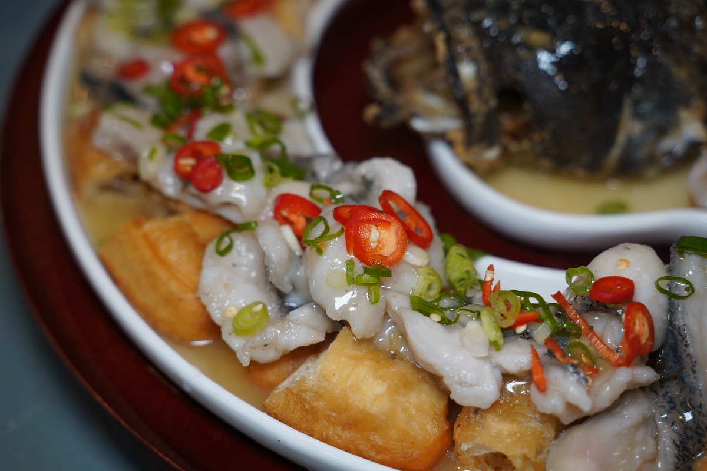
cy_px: 236
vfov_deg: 18.2
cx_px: 354
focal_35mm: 75
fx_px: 1473
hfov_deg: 27.0
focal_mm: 75
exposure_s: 1/80
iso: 250
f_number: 4
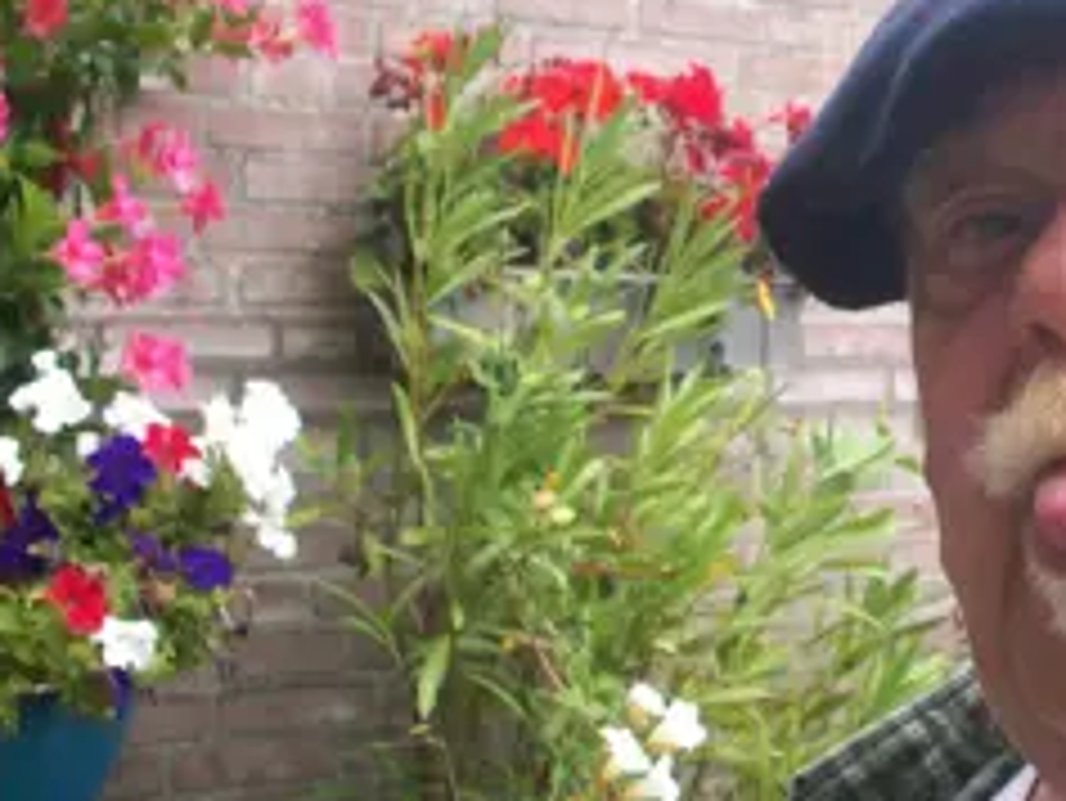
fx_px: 2311
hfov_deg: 25.2
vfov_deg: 19.6
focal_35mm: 75
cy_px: 256
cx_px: 967
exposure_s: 1/75.5
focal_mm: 6.2
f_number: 2.8
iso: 160
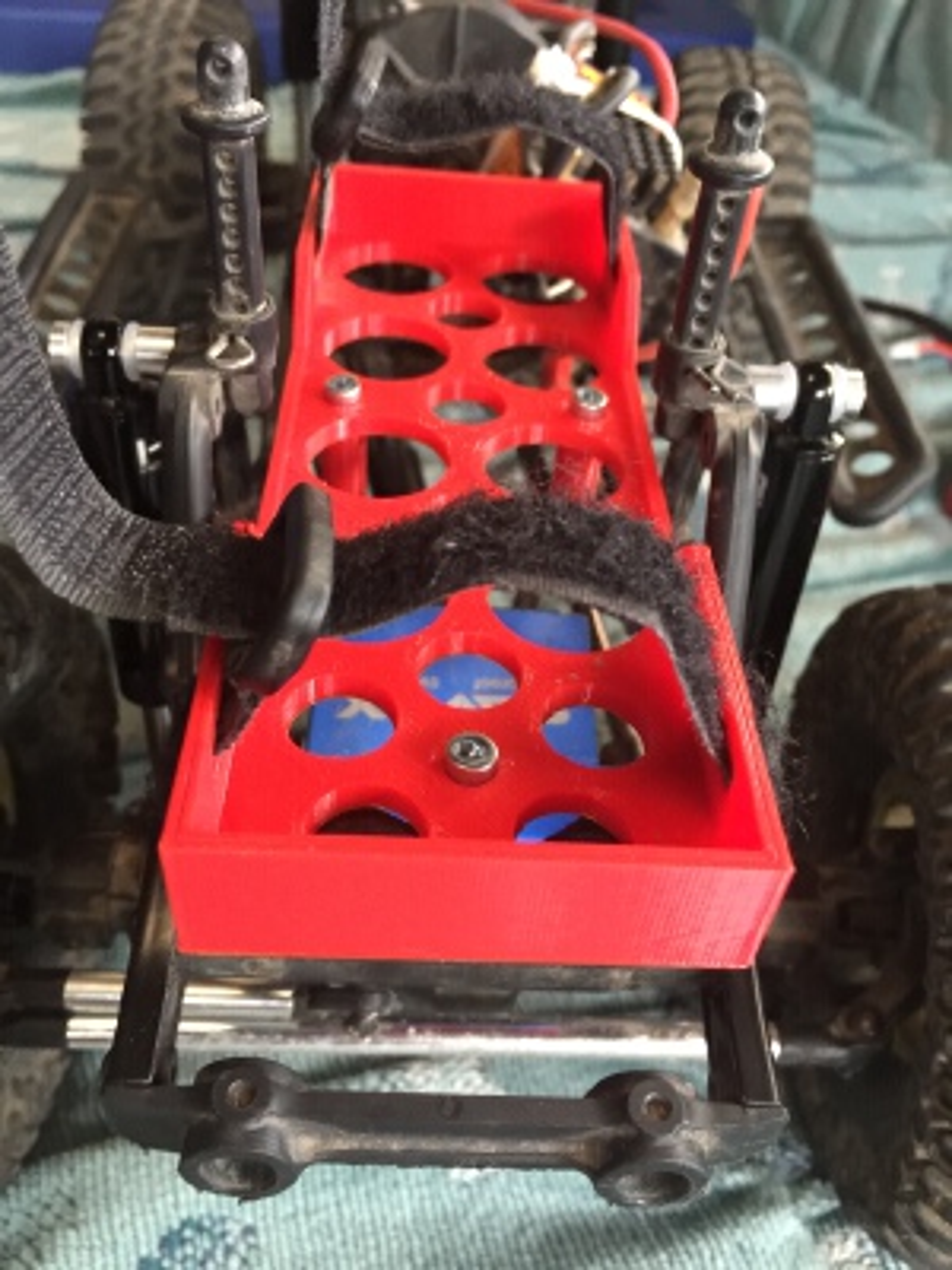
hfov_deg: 48.2
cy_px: 635
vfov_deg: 61.7
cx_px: 476
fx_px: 1063
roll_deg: -7.9
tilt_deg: -39.8
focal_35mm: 29
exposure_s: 1/15
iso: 125
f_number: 2.2
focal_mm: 4.15
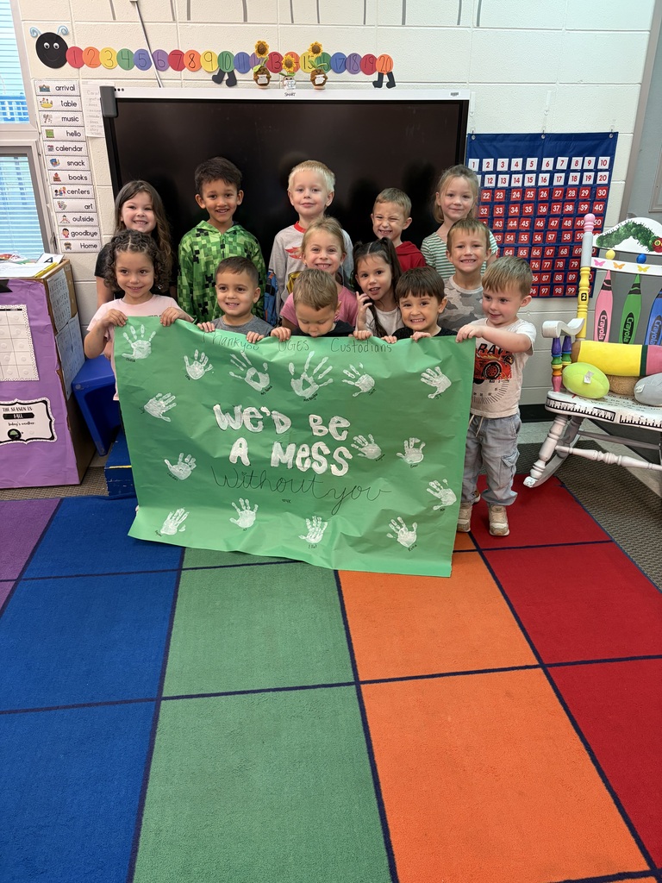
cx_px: 331
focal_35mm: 26
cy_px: 442
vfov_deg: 67.3
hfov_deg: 53.1
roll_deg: +0.2
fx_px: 663
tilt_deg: -24.3
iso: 160
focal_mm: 5.96
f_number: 1.6
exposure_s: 1/60
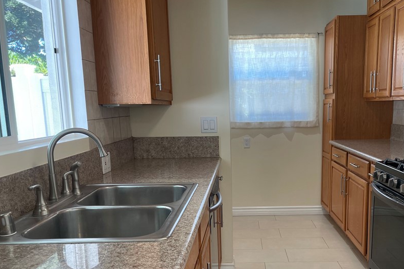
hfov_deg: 54.1
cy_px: 174
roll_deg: +1.0
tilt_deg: -10.1
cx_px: 239
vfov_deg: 37.5
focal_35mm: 35
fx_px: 393
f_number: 1.6
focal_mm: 4.2
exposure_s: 1/120
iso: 80
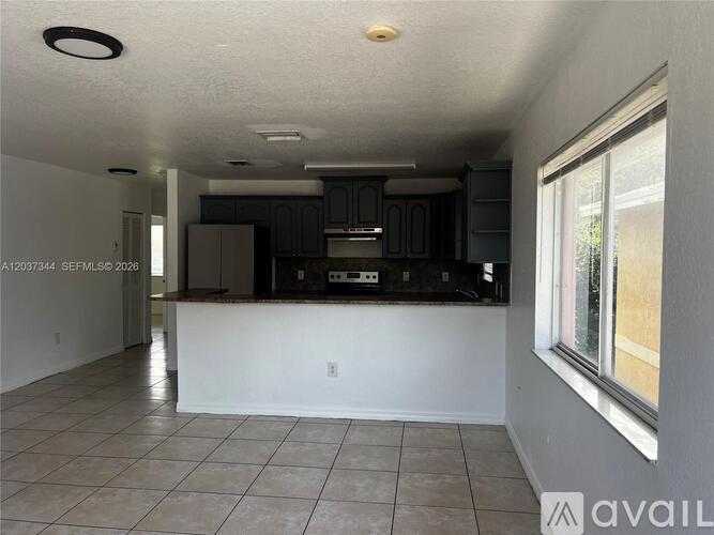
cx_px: 357
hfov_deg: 67.3
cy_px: 268
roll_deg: -0.3
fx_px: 536
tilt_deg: -2.5
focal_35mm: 26
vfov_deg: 53.0
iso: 50
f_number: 1.5
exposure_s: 1/343
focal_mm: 5.7
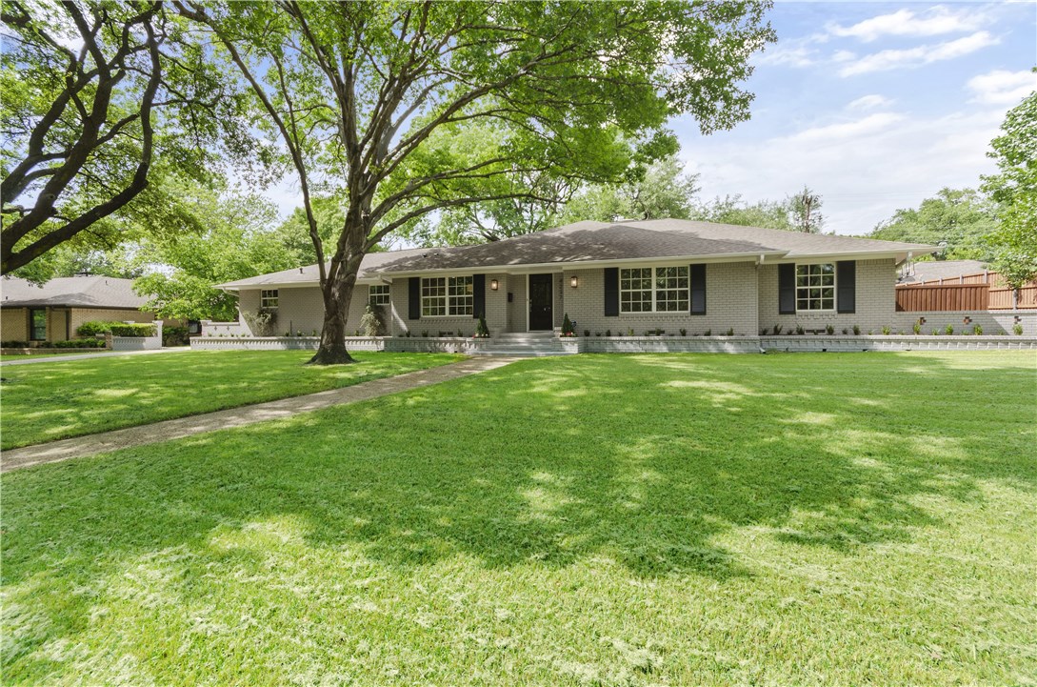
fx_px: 431
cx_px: 518
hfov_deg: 100.5
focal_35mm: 15
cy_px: 344
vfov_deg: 77.1
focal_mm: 10
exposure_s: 1/90
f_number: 9.5
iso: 100
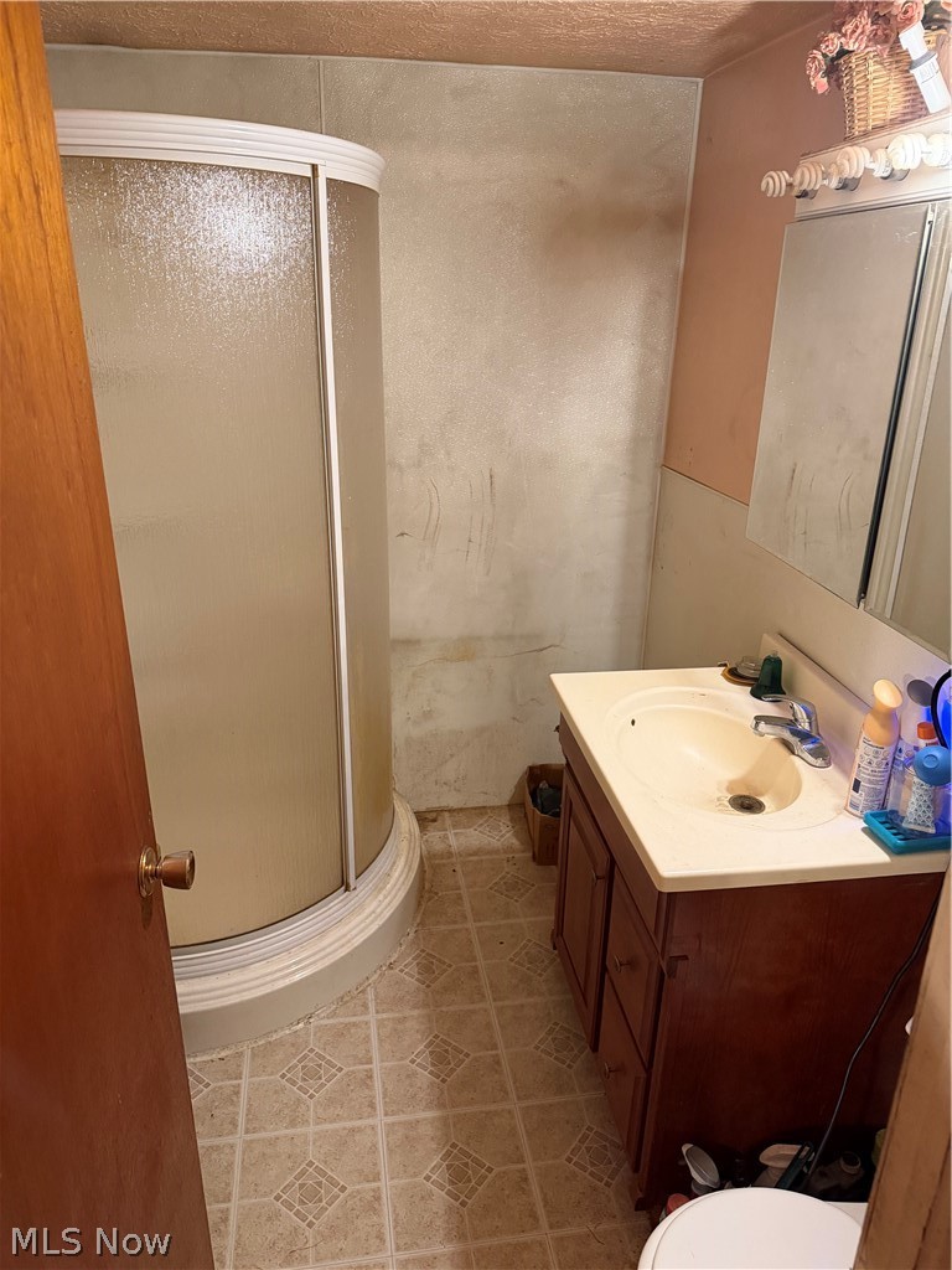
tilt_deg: -21.2
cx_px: 476
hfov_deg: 56.8
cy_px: 635
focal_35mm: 24
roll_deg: -0.5
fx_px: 880
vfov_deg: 71.6
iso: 640
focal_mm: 6.76
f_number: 1.78
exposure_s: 1/60
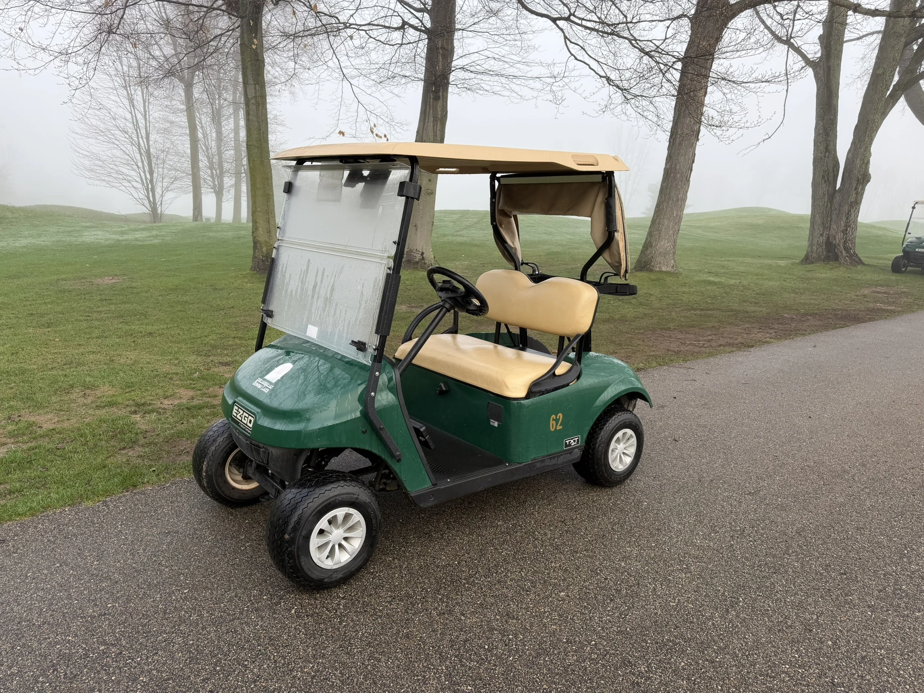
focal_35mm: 24
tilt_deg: -10.6
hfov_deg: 71.6
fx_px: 641
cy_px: 346
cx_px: 462
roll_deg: -0.5
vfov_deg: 56.8
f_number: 1.78
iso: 80
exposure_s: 1/665
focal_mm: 6.76
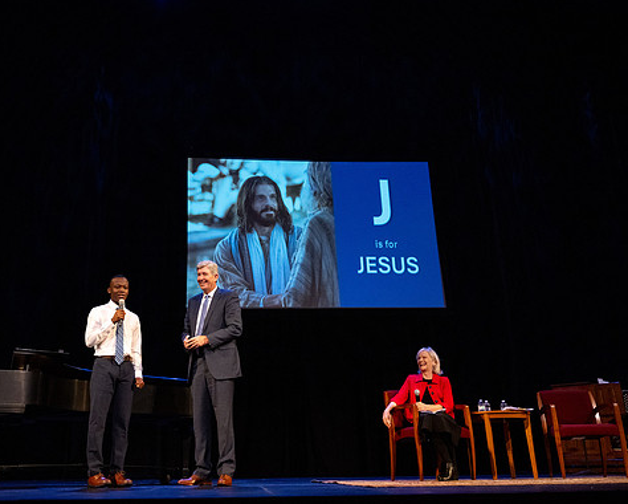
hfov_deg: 51.3
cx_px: 261
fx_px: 651
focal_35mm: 35
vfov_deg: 42.3
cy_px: 249
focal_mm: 30.5
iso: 4000
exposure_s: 1/500
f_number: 4
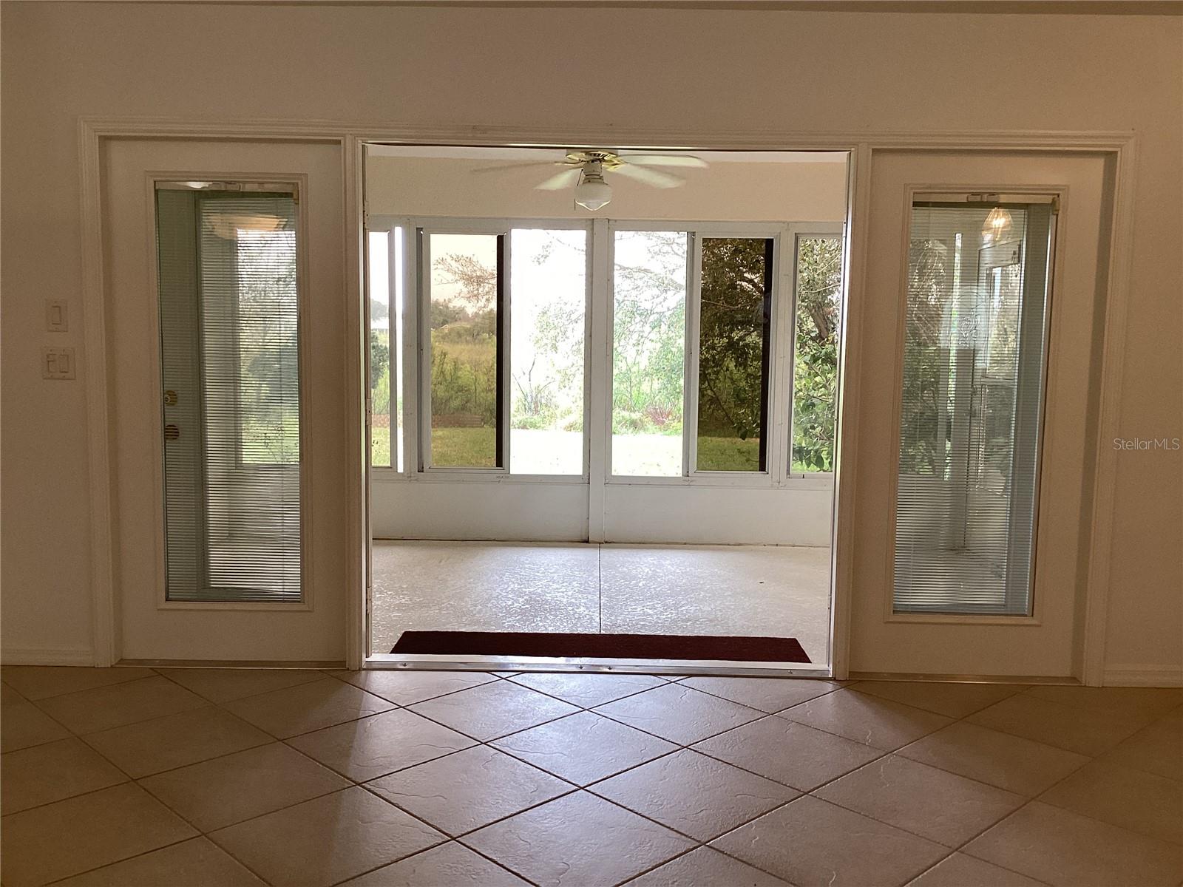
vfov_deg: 45.4
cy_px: 444
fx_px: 1059
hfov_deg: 58.4
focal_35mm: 31
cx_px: 592
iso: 80
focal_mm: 3.3
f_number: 2.4
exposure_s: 1/50
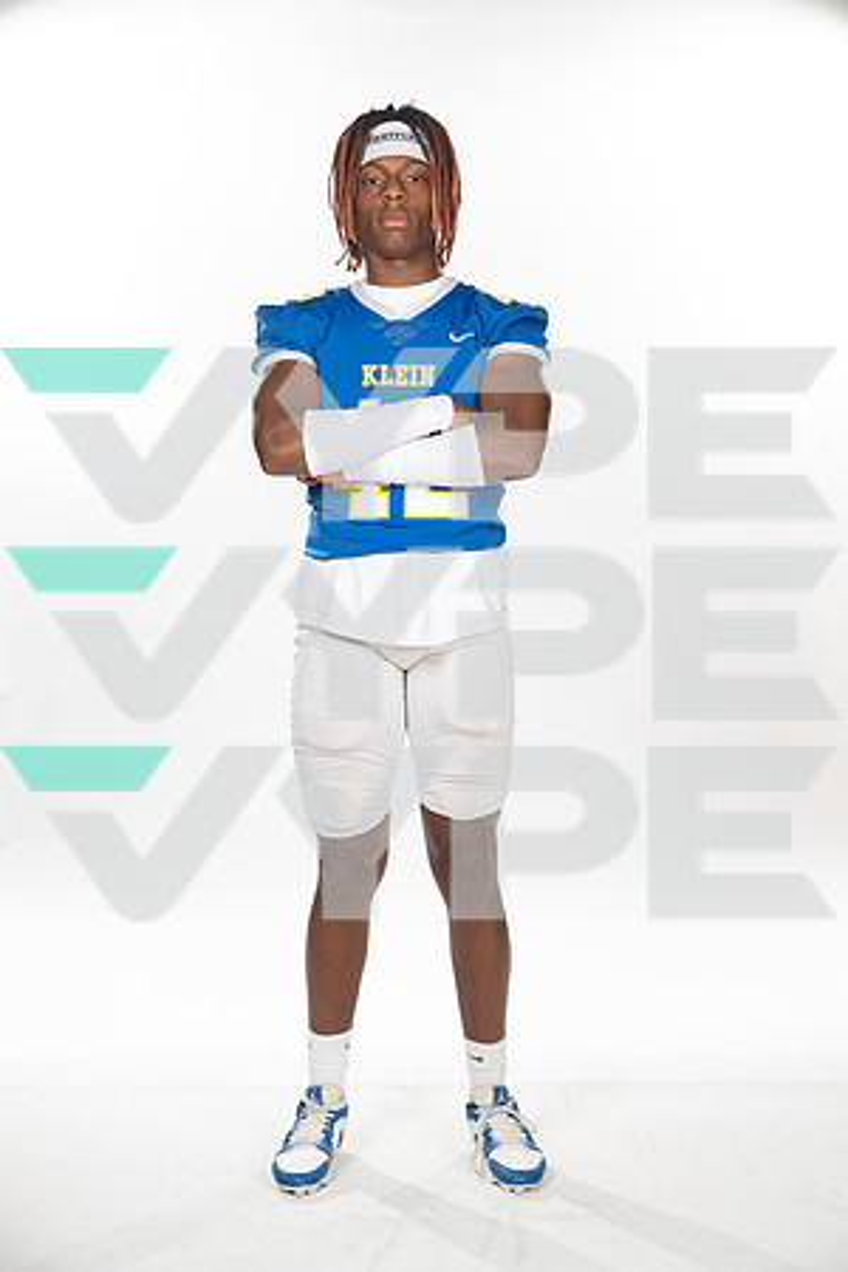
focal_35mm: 58
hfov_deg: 23.4
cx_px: 424
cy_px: 636
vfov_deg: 34.5
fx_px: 2049
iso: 800
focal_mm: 58
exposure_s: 1/320
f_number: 7.1
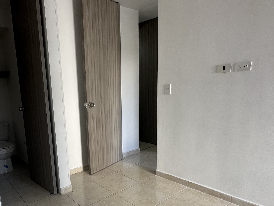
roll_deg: +3.1
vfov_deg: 52.5
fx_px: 206
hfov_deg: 65.0
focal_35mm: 26
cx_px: 85
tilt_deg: -11.4
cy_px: 128
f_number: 2.2
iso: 64
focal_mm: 2.22
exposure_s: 1/99
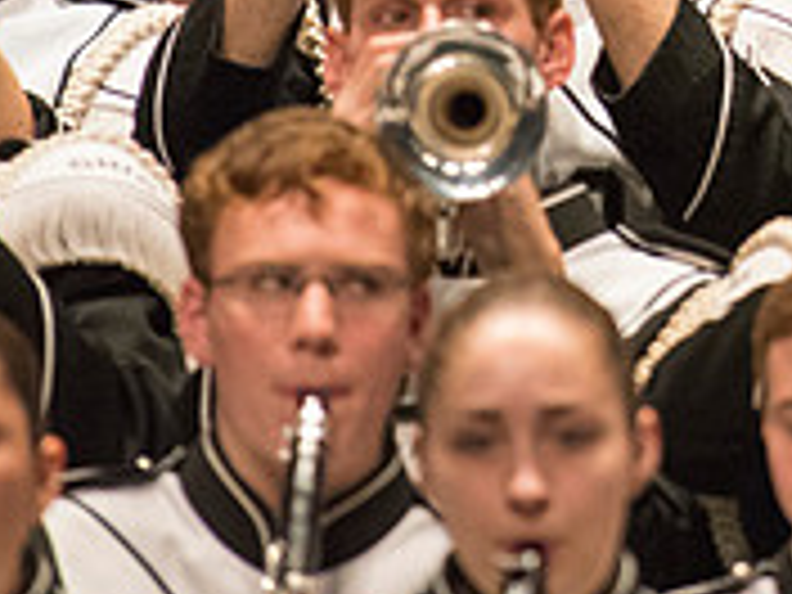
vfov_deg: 0.8
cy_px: -232
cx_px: 954
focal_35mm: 1900
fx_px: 43471
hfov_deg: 1.0
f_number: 5.6
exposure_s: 1/320
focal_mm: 600
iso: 4000
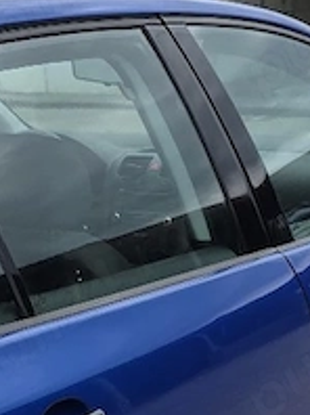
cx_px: 140
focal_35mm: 93
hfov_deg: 15.9
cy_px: 369
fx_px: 1113
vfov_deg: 20.7
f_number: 1.7
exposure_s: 1/3333
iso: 80
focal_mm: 6.3
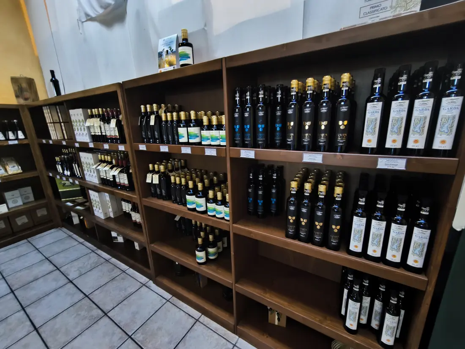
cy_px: 174
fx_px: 201
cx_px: 232
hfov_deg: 98.2
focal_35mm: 15
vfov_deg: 81.7
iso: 500
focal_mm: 1.91
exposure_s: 1/33.3
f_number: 2.2
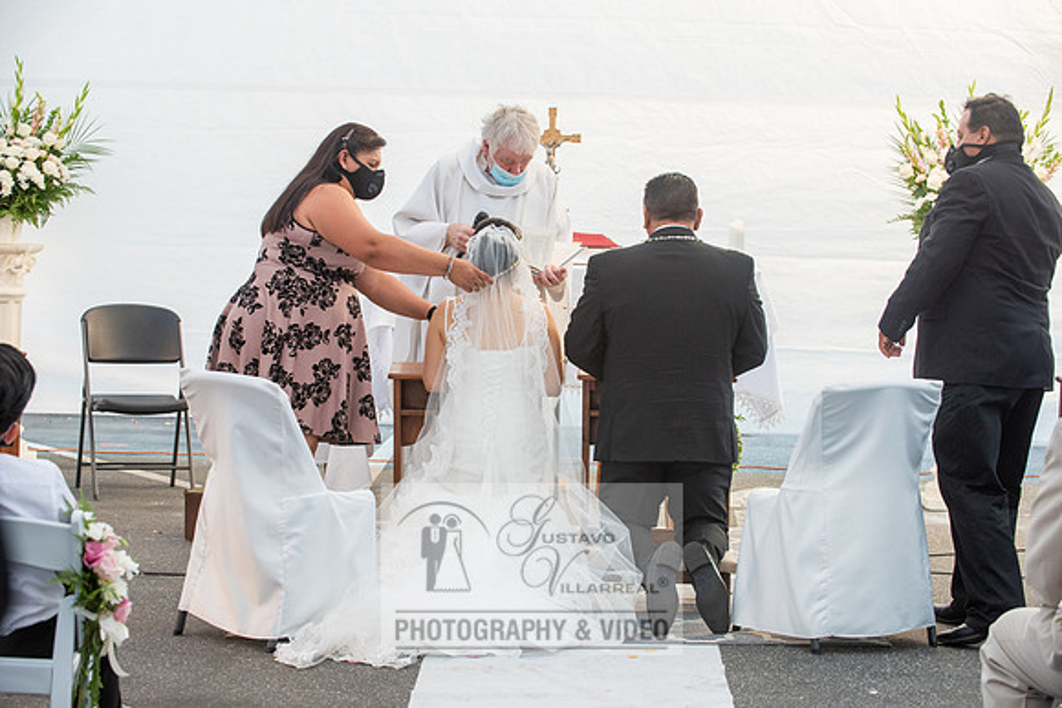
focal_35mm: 95
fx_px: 2803
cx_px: 531
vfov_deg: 14.4
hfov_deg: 21.5
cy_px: 354
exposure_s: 1/125
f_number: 6.3
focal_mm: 95
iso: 800
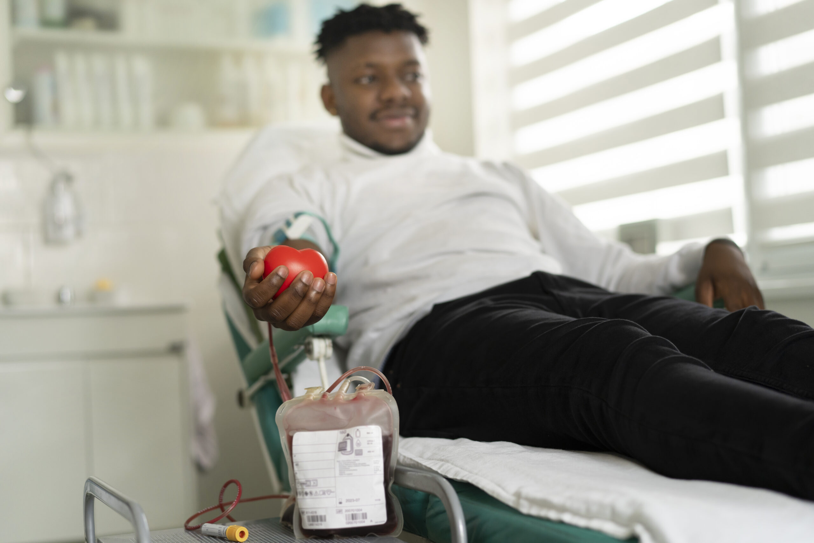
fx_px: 1244
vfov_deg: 24.6
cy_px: 272
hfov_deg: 36.2
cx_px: 407
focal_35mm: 55
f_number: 2.5
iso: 800
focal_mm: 55
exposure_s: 1/160
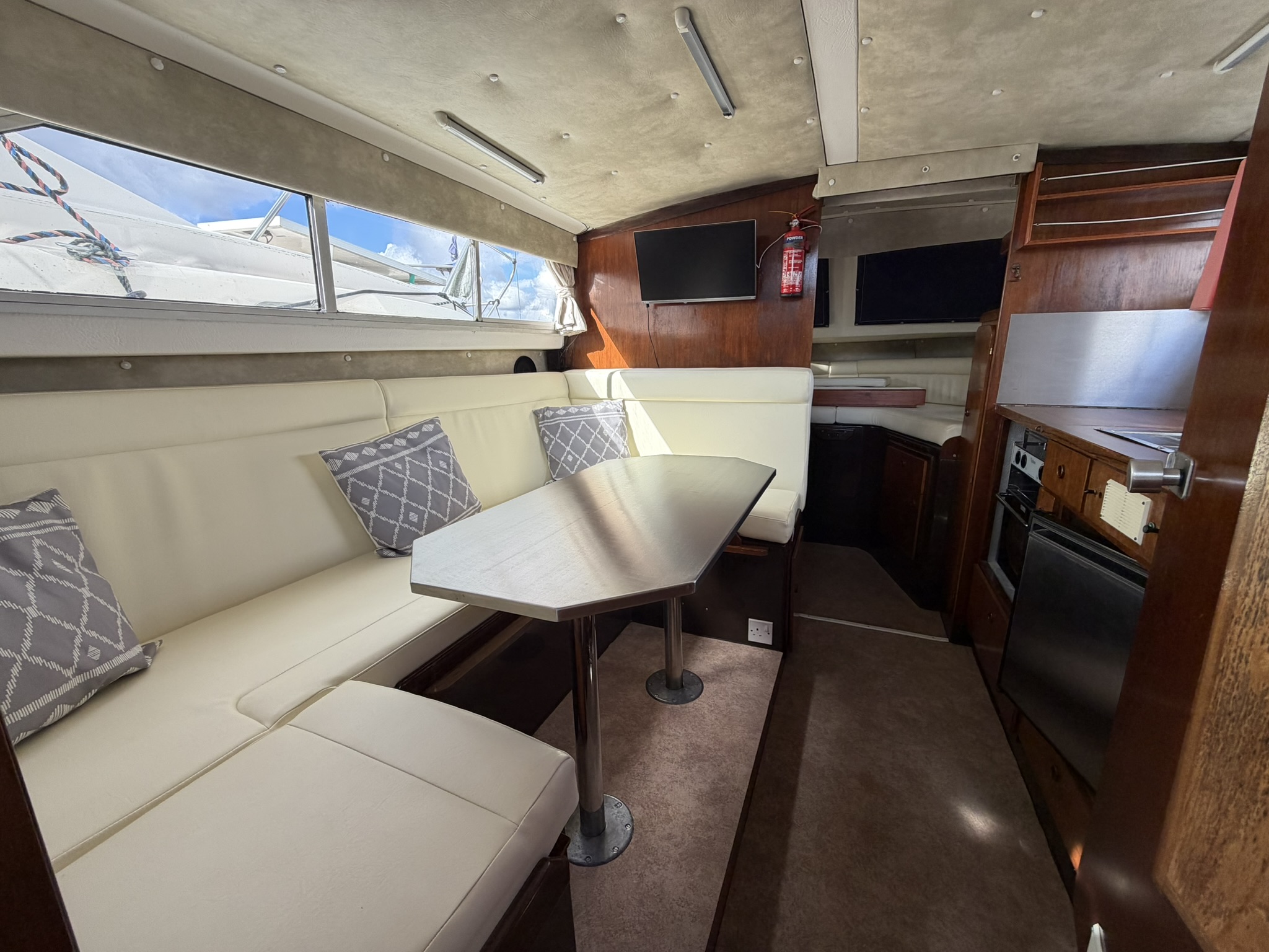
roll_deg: +1.1
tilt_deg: -14.0
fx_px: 513
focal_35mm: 14
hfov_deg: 102.1
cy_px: 476
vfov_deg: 85.7
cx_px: 634
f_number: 2.2
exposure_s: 1/121
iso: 64
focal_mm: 2.22
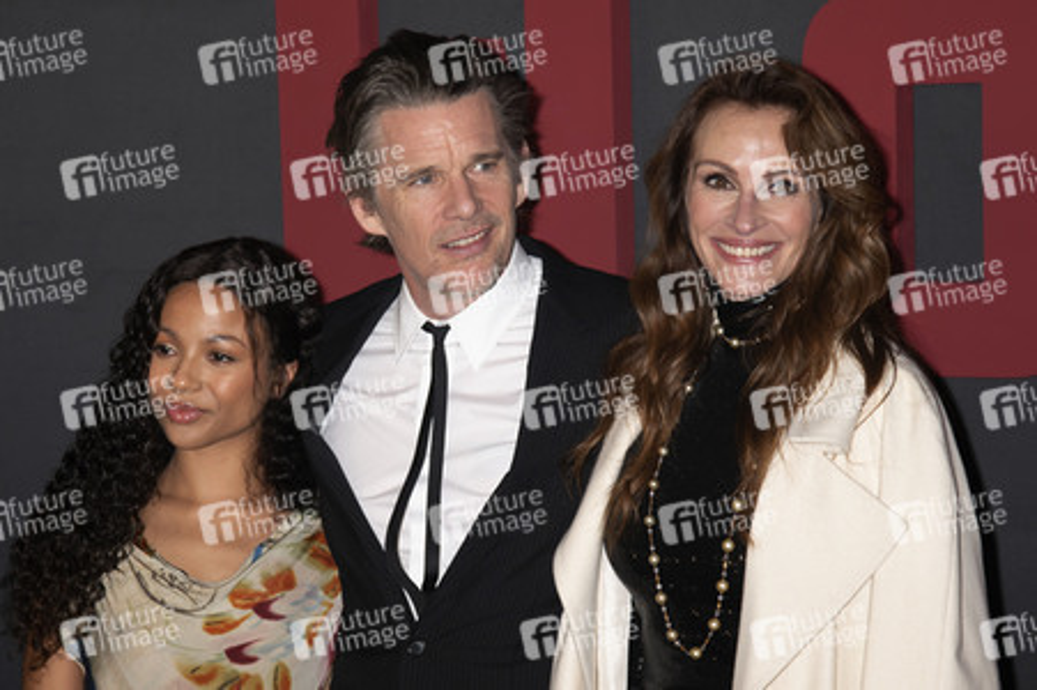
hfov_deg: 22.2
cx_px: 518
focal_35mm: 92
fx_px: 2648
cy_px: 345
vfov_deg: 14.8
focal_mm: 92
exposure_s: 1/200
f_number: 5
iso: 400
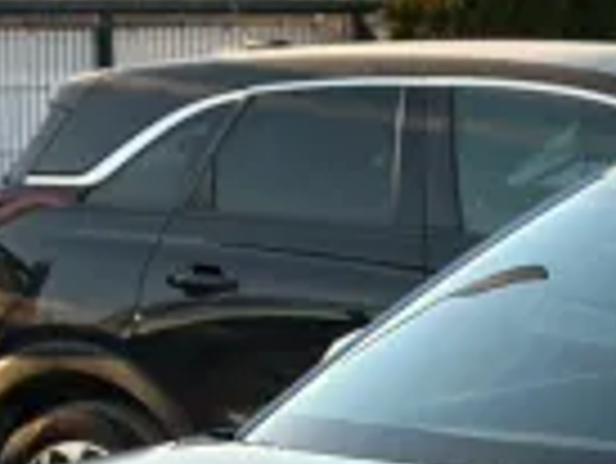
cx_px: 868
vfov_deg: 6.6
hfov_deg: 8.7
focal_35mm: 224
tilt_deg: -10.4
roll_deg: +0.3
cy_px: 658
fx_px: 3990
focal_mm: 6.86
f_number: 1.78
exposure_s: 1/627
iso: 80
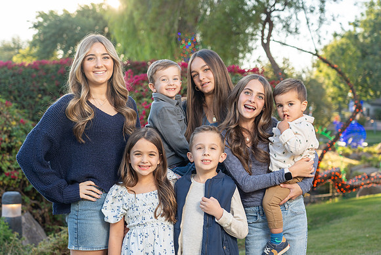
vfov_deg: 22.6
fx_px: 635
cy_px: 128
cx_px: 190
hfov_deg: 33.4
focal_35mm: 60
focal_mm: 60
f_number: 4
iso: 160
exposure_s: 1/200
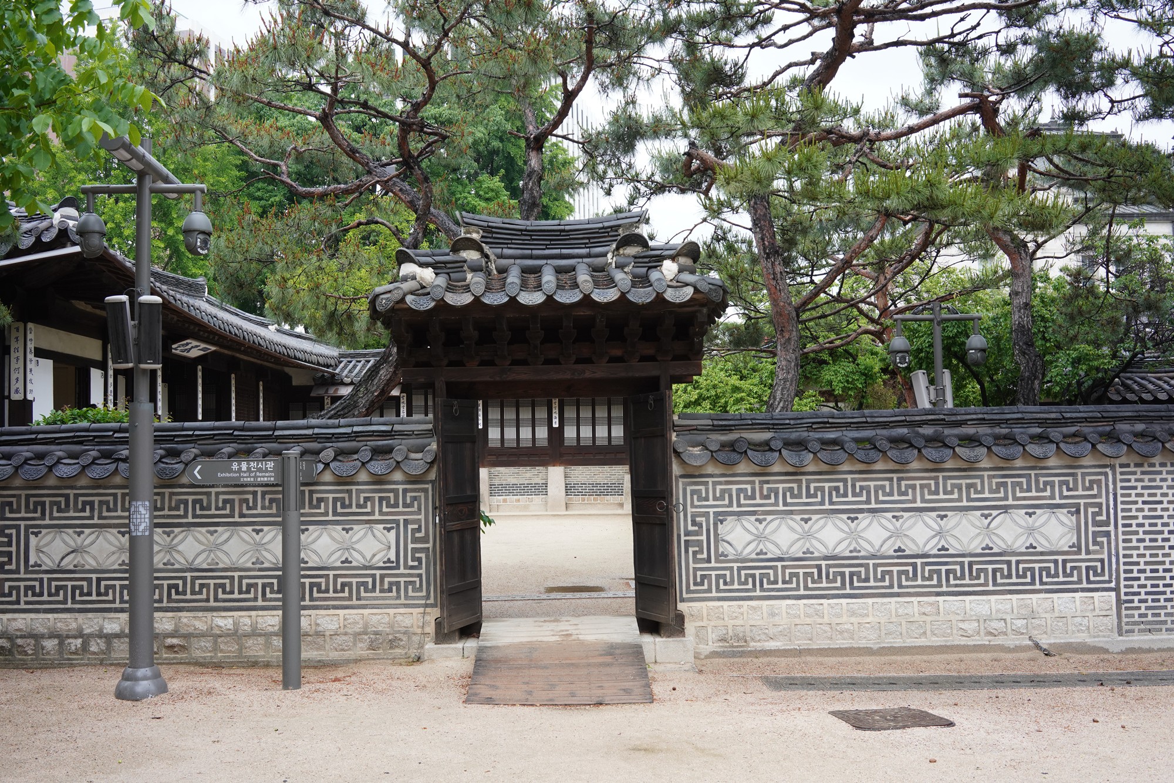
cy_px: 392
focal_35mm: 35
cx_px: 587
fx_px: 1141
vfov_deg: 37.9
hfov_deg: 54.4
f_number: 8
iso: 800
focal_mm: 35
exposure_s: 1/125
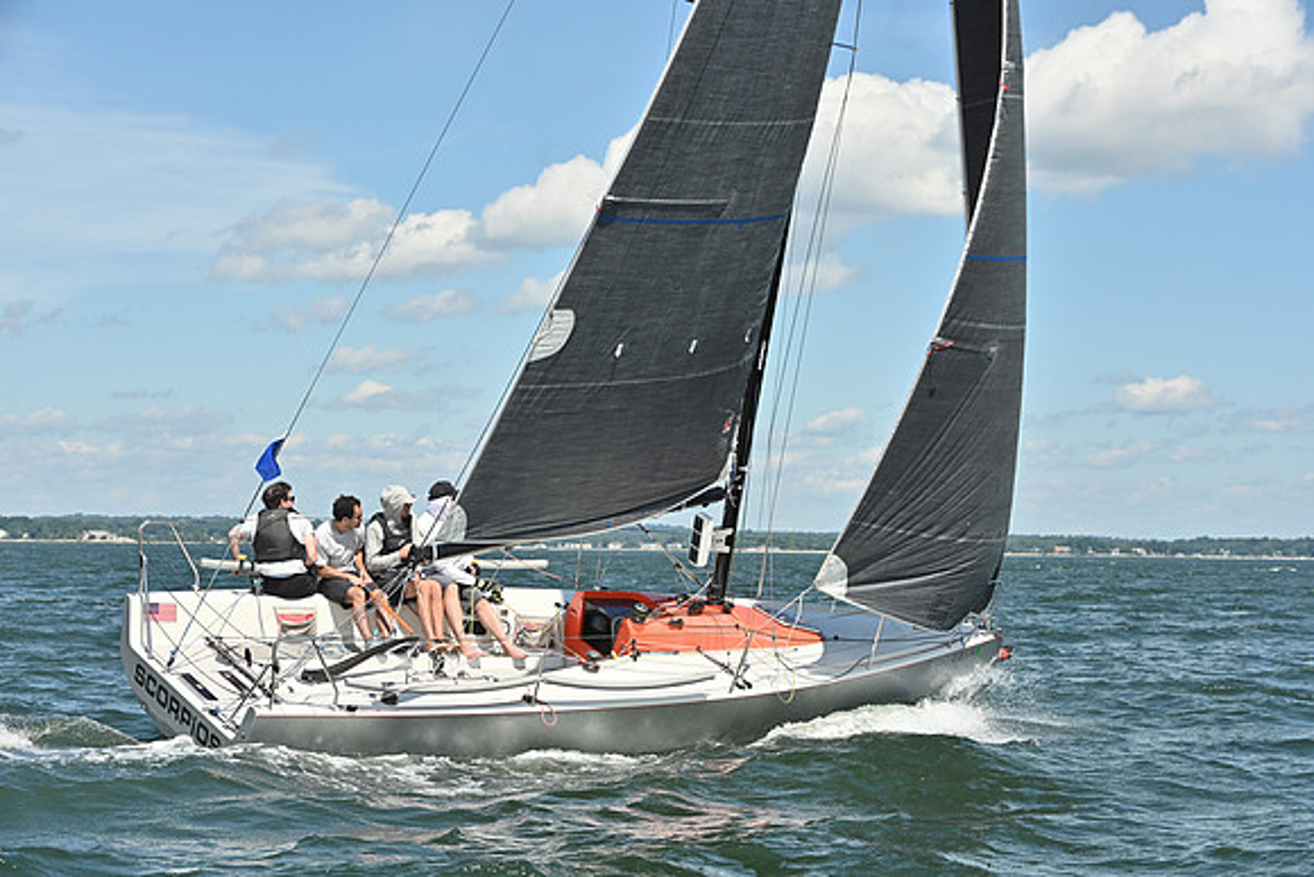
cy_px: 438
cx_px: 657
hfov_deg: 28.8
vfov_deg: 19.5
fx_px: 2555
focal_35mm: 70
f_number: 8
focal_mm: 70
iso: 250
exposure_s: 1/1250
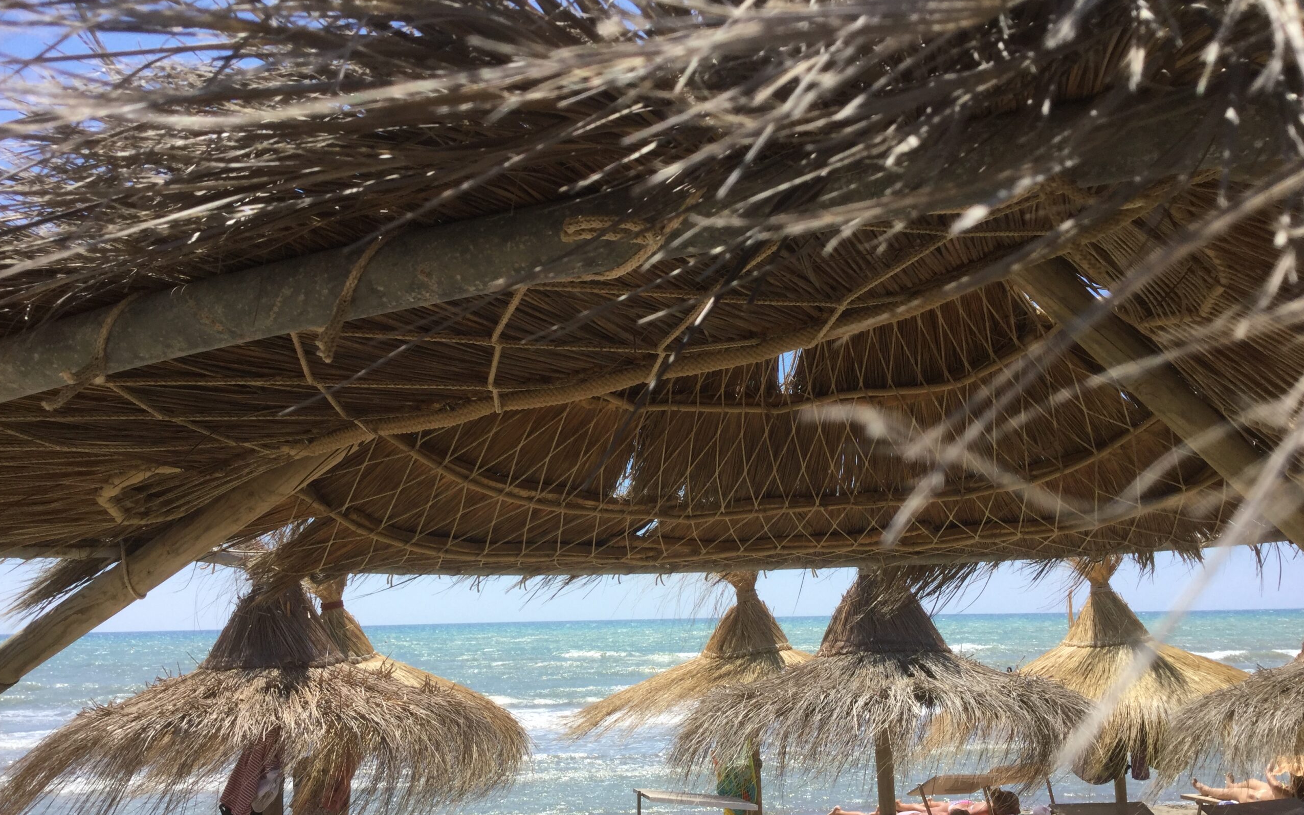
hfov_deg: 58.1
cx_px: 650
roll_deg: +0.3
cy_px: 461
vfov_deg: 38.3
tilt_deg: +6.7
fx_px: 1173
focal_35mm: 33
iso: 25
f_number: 2.4
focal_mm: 3.3
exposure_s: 1/1031
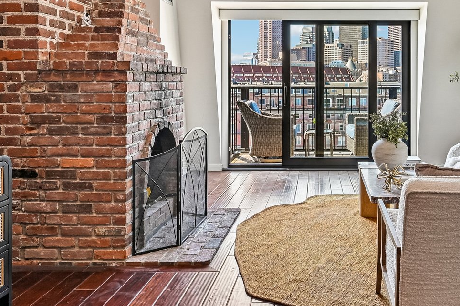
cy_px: 84
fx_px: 434
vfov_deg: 38.1
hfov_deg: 54.3
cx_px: 318
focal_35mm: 34
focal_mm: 16
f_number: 8
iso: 400
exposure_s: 1/60
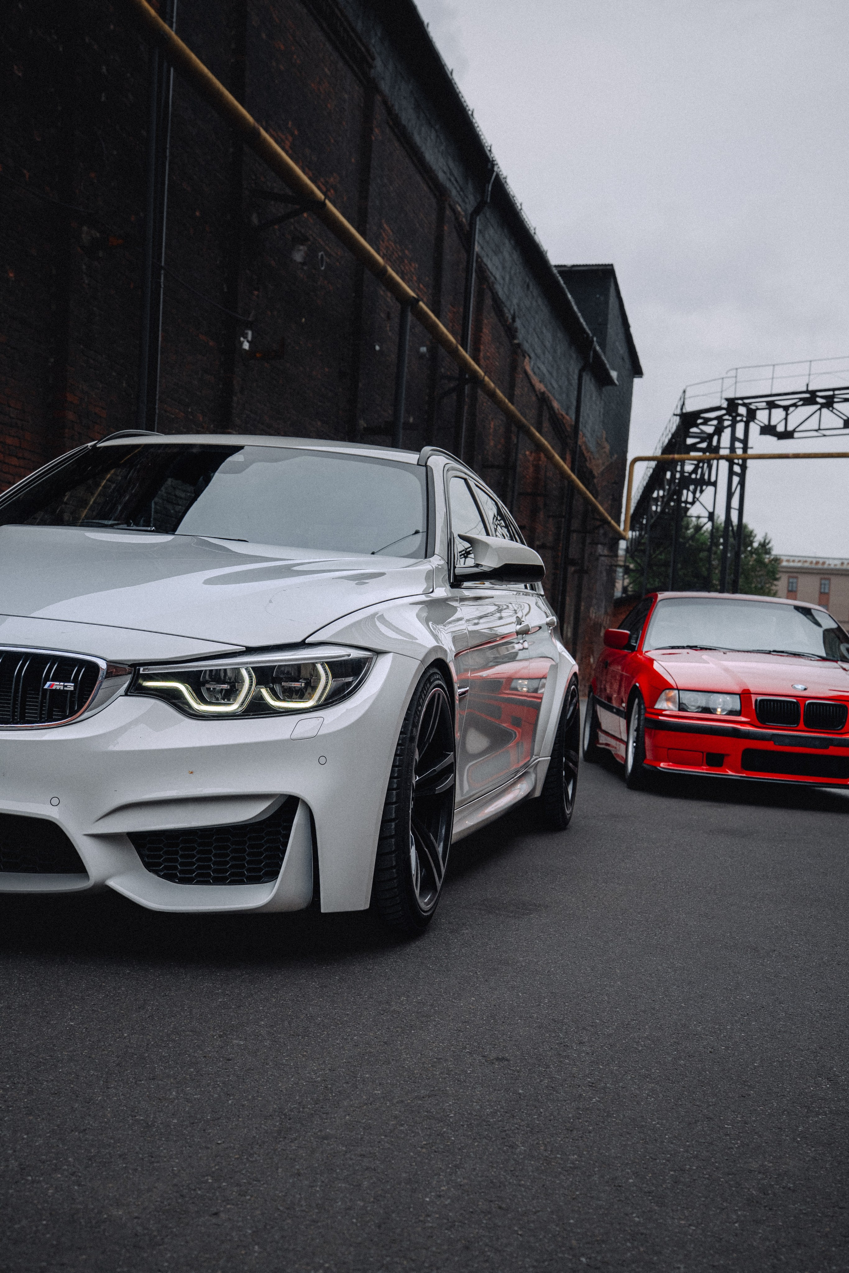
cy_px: 636
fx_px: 1556
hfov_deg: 30.5
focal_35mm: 44
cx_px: 424
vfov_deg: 44.5
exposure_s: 1/250
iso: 200
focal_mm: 44
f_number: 7.1
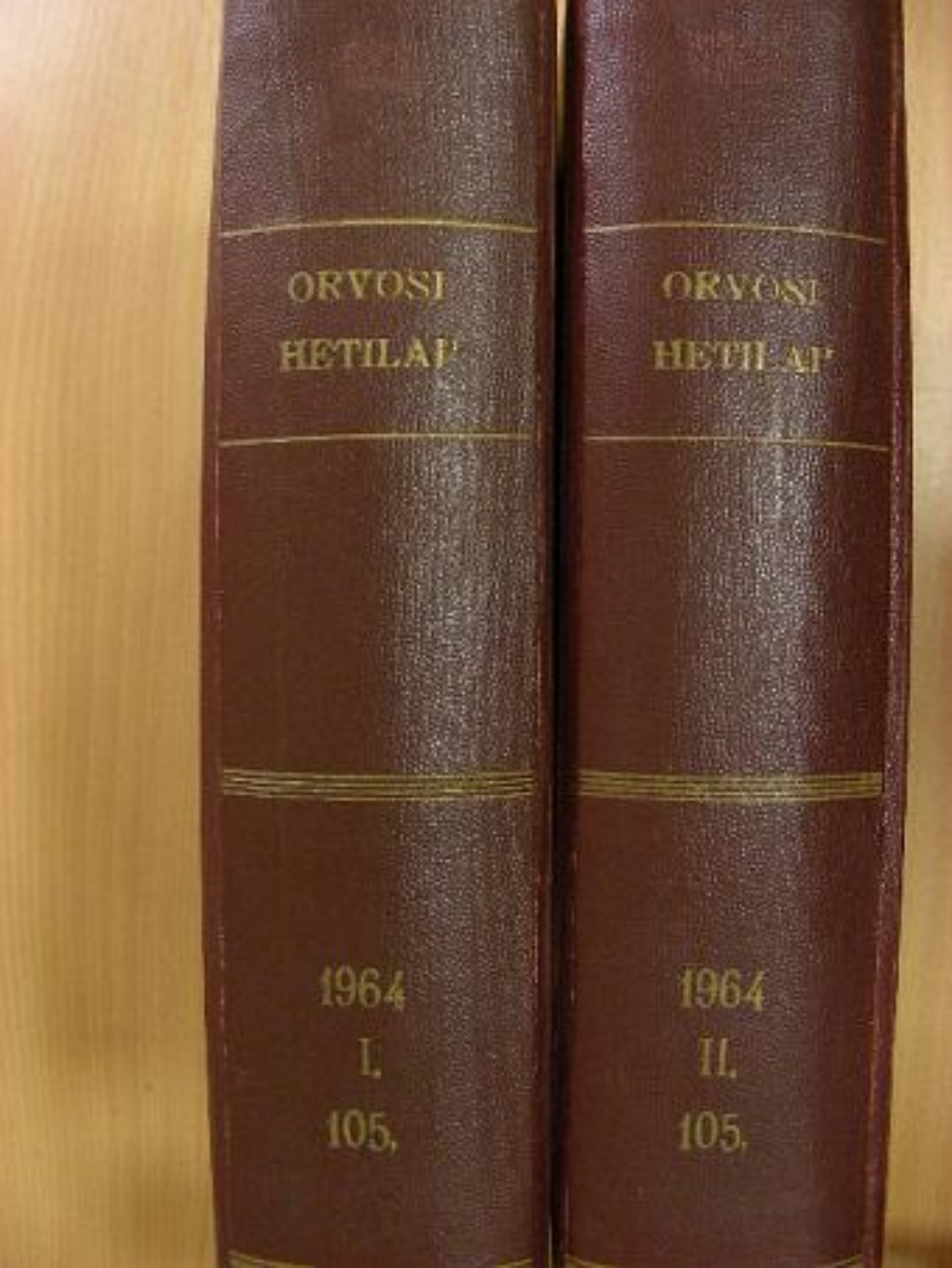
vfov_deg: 49.0
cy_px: 634
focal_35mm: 38
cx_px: 476
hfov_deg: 37.7
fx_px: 1393
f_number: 3.5
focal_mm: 6.3
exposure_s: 1/12
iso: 200
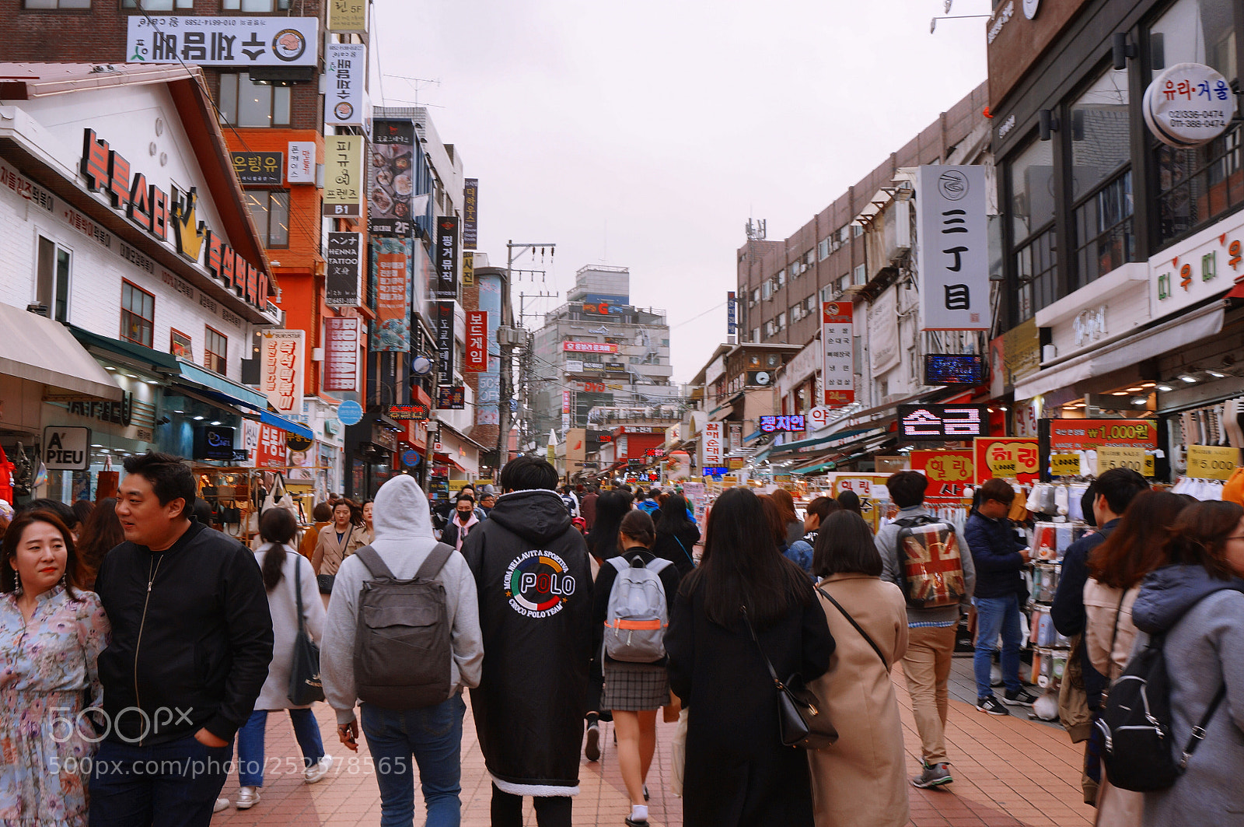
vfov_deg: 35.4
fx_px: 1294
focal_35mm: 38
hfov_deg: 51.3
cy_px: 414
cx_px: 622
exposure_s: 1/80
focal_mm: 25
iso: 100
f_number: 10
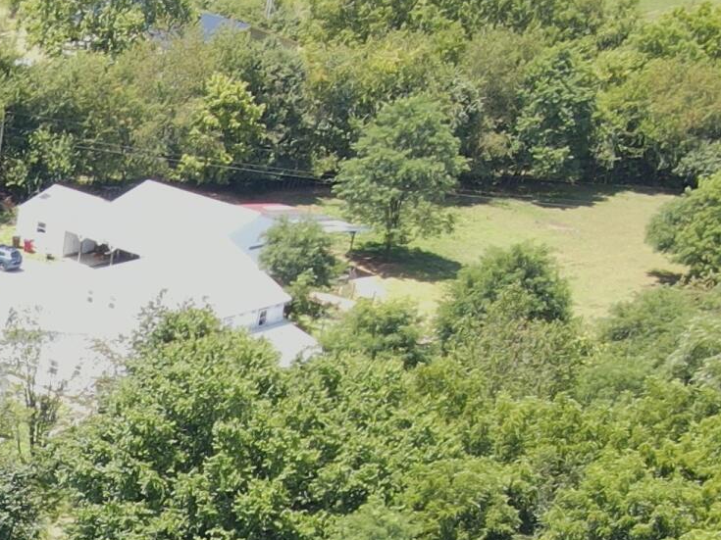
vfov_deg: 13.7
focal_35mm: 98
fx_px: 2041
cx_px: -490
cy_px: 917
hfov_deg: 17.2
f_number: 2.8
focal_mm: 4.5
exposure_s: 1/100
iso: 100
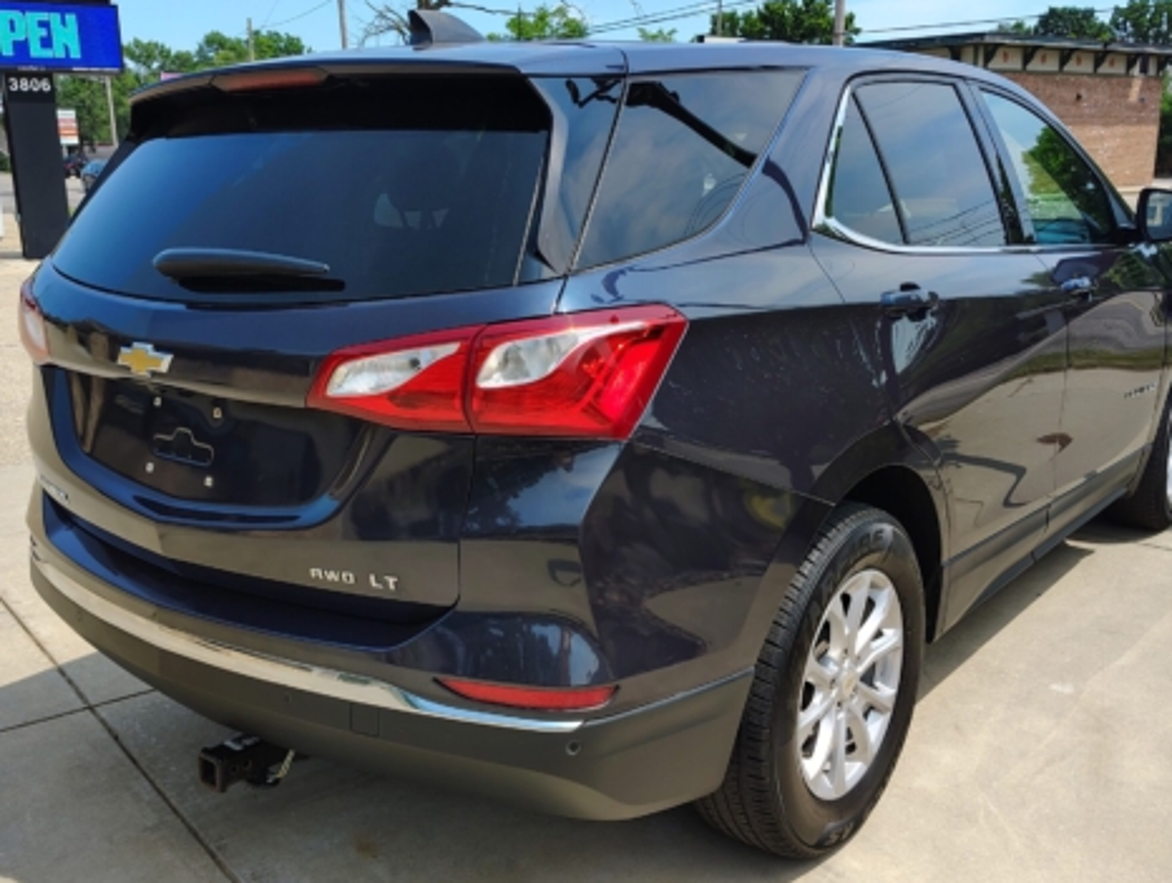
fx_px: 1187
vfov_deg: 40.8
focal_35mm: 35
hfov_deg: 52.5
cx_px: 609
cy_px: 460
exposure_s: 1/582
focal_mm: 5.56
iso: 100
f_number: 1.8
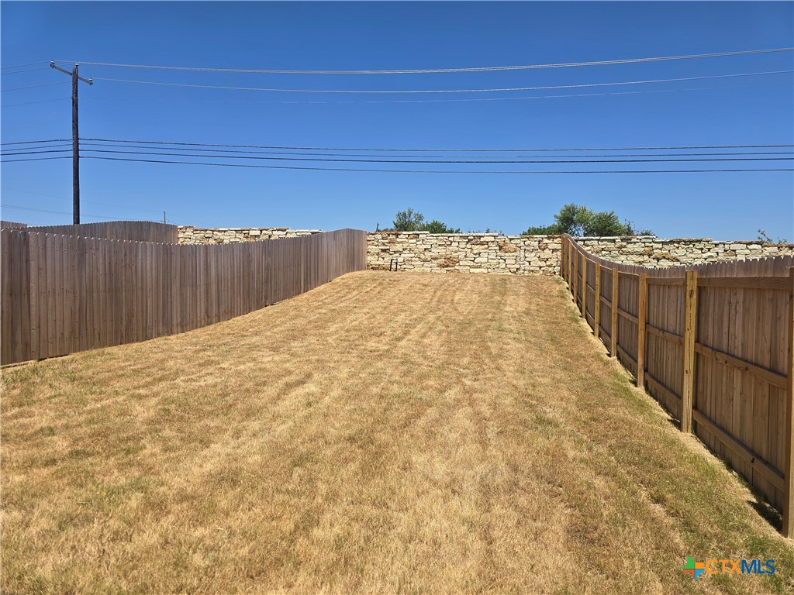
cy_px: 298
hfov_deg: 73.9
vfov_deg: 58.9
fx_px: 528
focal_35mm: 23
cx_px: 397
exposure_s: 1/942
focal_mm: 6.3
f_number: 1.7
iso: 12
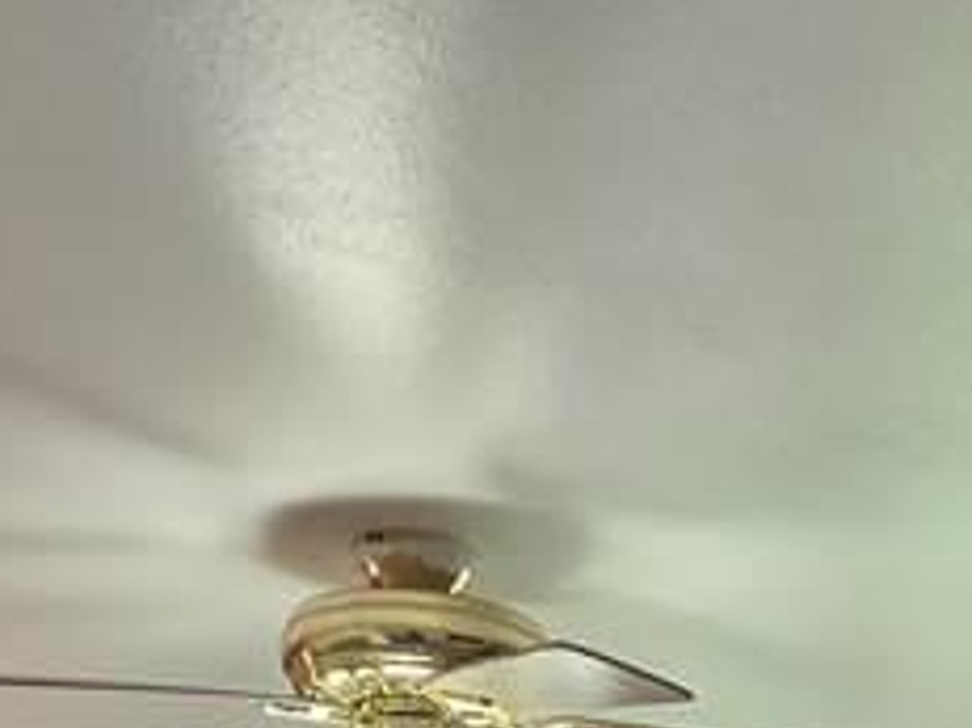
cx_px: 854
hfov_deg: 26.3
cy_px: 1767
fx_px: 2021
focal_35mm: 72
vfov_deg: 14.0
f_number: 1.9
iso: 125
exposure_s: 1/120
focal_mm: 2.2
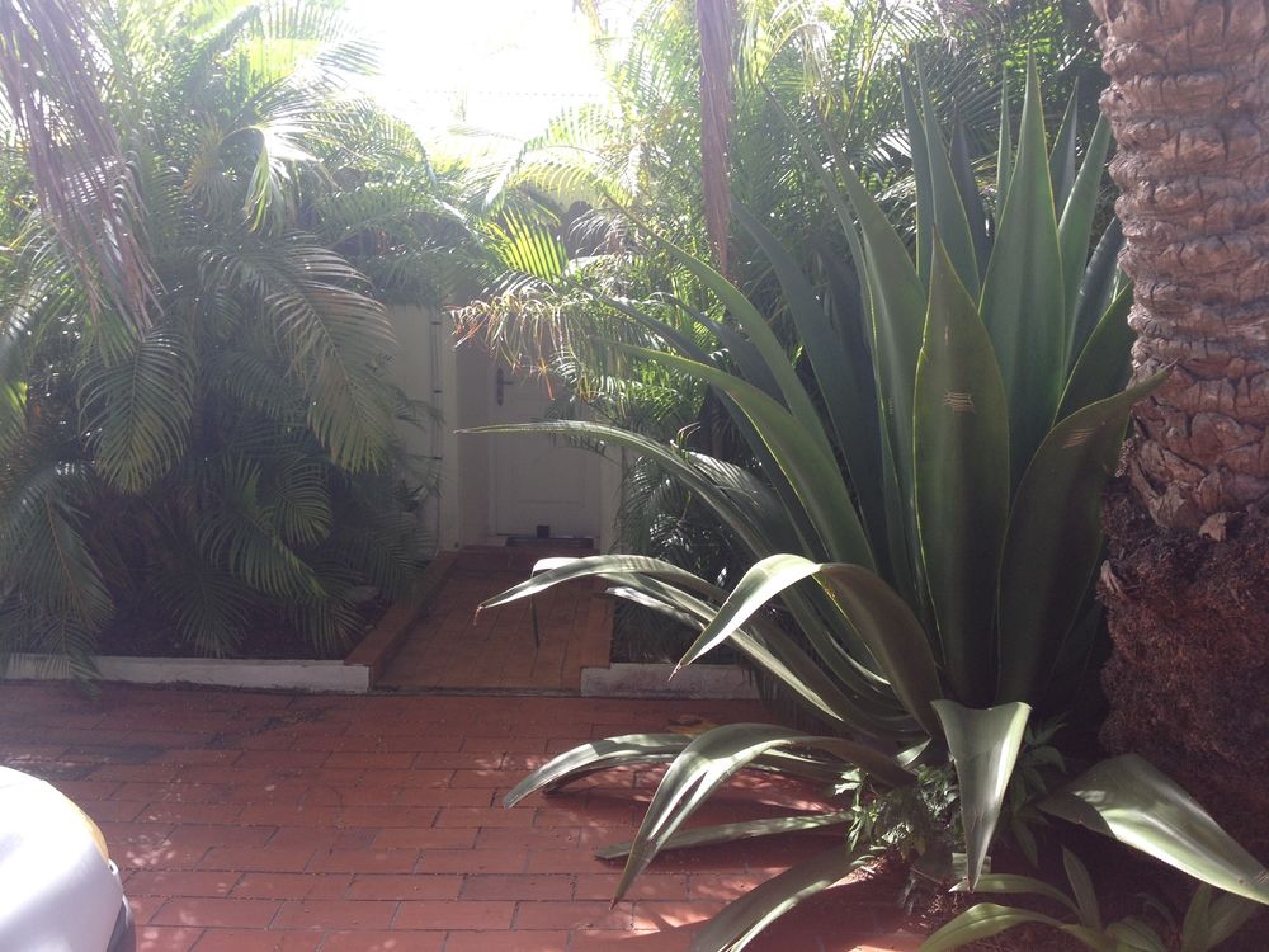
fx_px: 1283
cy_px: 476
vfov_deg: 40.7
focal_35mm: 35
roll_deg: -2.7
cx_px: 634
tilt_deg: -8.9
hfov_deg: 52.6
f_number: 2.4
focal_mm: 4.28
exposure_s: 1/303
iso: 50
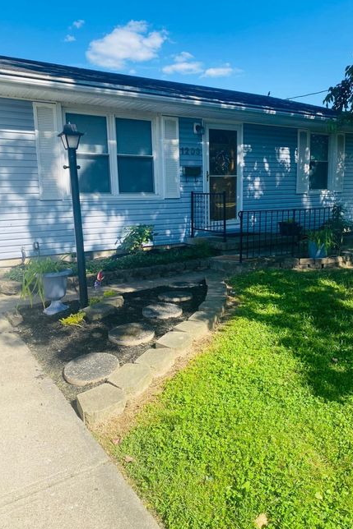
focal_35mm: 28
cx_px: 191
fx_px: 412
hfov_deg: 46.3
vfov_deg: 65.5
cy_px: 267
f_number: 1.8
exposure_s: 1/1484
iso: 32
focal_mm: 4.25
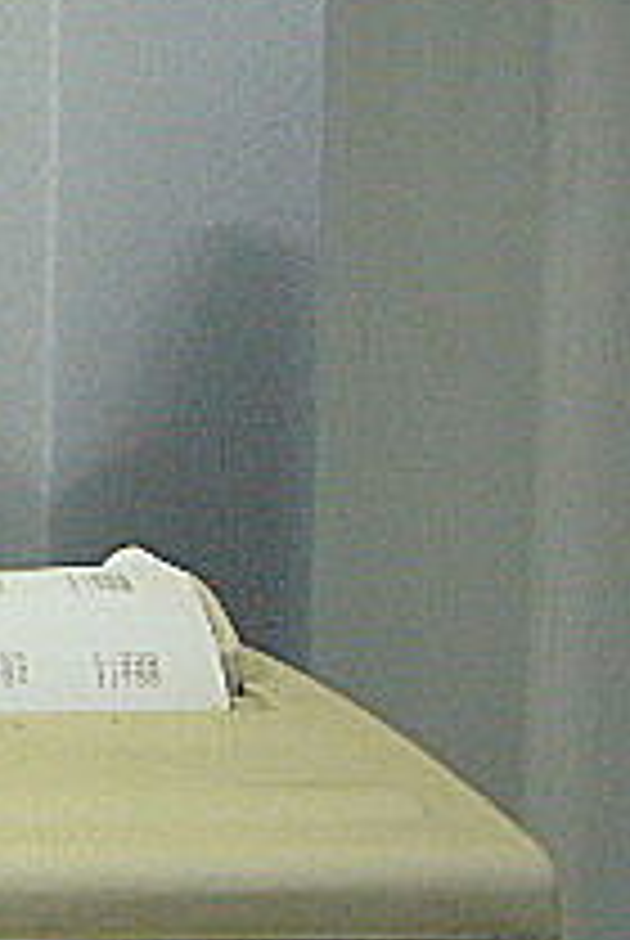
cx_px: -729
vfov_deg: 22.8
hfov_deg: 12.9
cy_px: 544
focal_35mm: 89
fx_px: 2328
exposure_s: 1/15
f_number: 2.8
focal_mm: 4.6
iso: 200
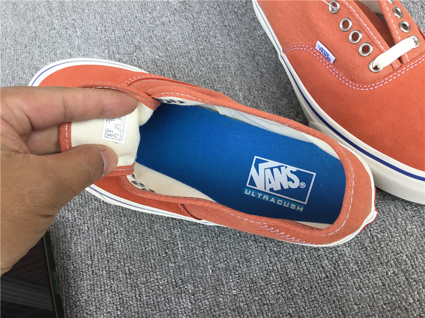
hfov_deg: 58.4
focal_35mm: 31
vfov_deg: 45.4
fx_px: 381
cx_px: 212
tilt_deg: -60.7
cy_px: 159
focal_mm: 3.3
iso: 25
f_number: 2.4
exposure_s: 1/119
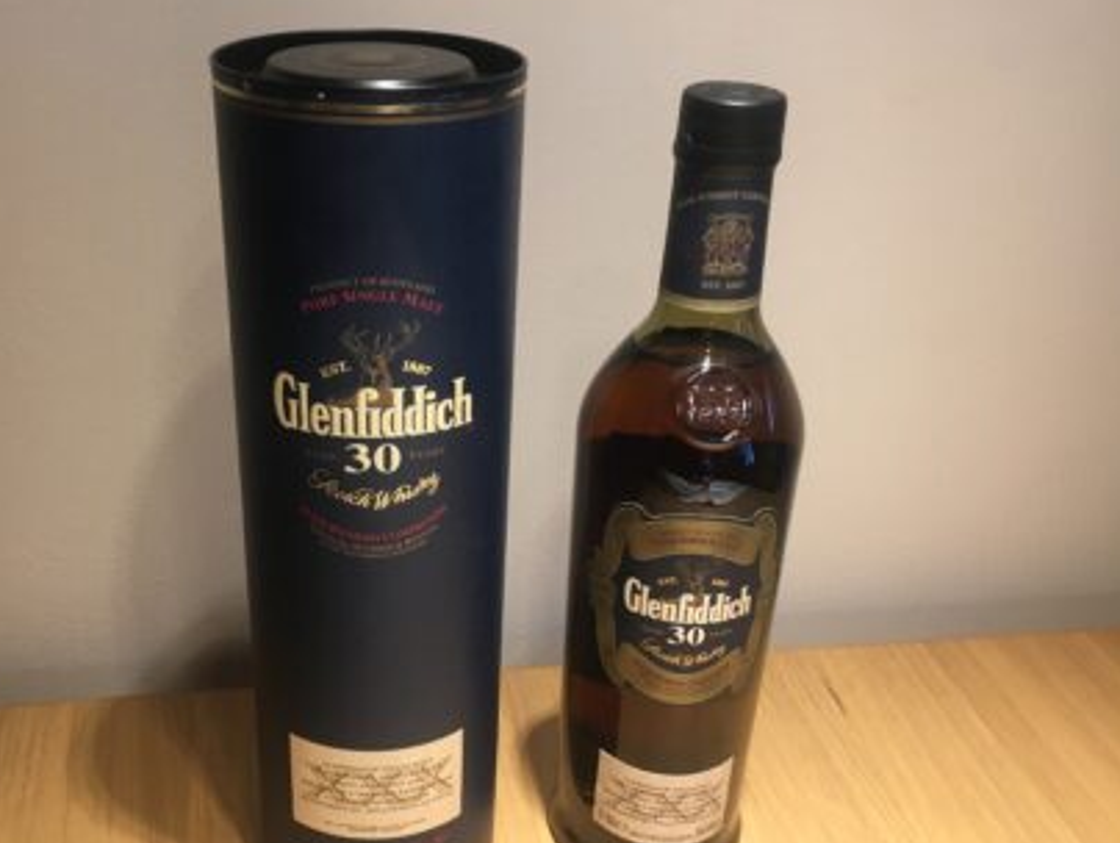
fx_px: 1231
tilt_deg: -26.6
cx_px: 469
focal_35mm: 38
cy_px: 463
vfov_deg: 37.8
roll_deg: -1.6
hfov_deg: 48.7
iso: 64
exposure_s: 1/33
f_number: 2.2
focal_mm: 4.15
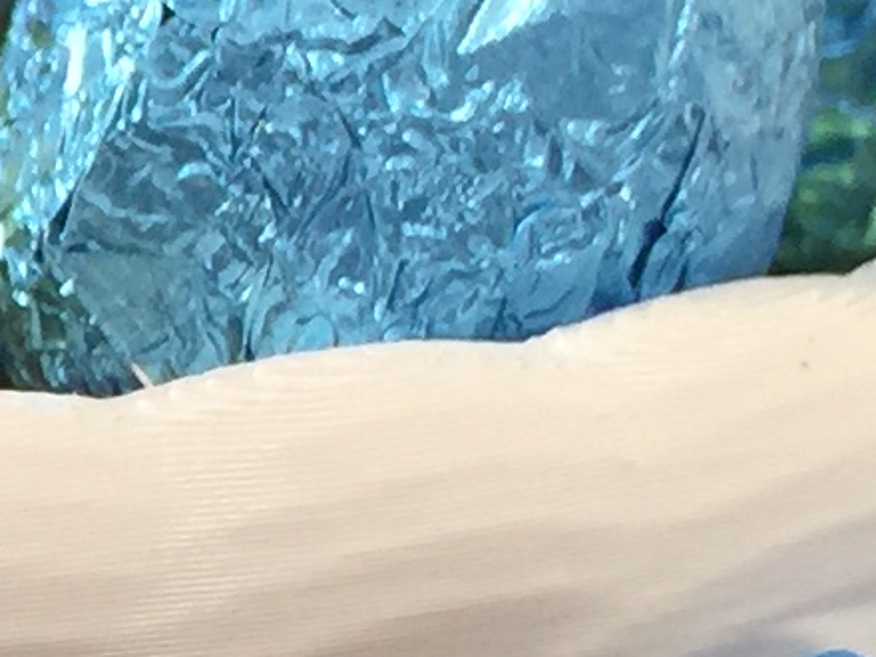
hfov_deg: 8.8
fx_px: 5441
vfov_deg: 6.8
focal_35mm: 215
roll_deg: -2.0
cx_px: -715
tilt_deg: -17.7
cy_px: 970
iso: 32
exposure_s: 1/40
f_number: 2.2
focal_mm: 4.15
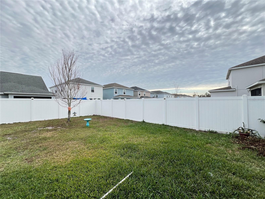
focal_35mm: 13
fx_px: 100
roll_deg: +1.6
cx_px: 132
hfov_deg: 106.2
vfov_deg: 89.9
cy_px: 100
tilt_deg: +0.8
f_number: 1.8
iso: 32
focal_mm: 1.57
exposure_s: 1/1004
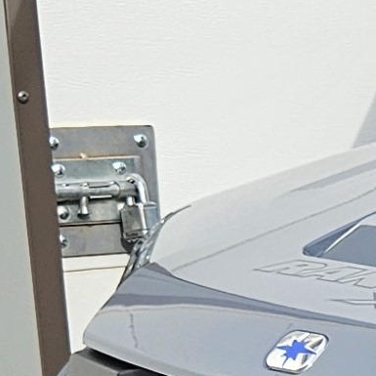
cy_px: 617
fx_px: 2593
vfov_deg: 8.1
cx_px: 1001
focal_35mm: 211
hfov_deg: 7.6
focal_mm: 5.4
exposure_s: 1/571
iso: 25
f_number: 1.8
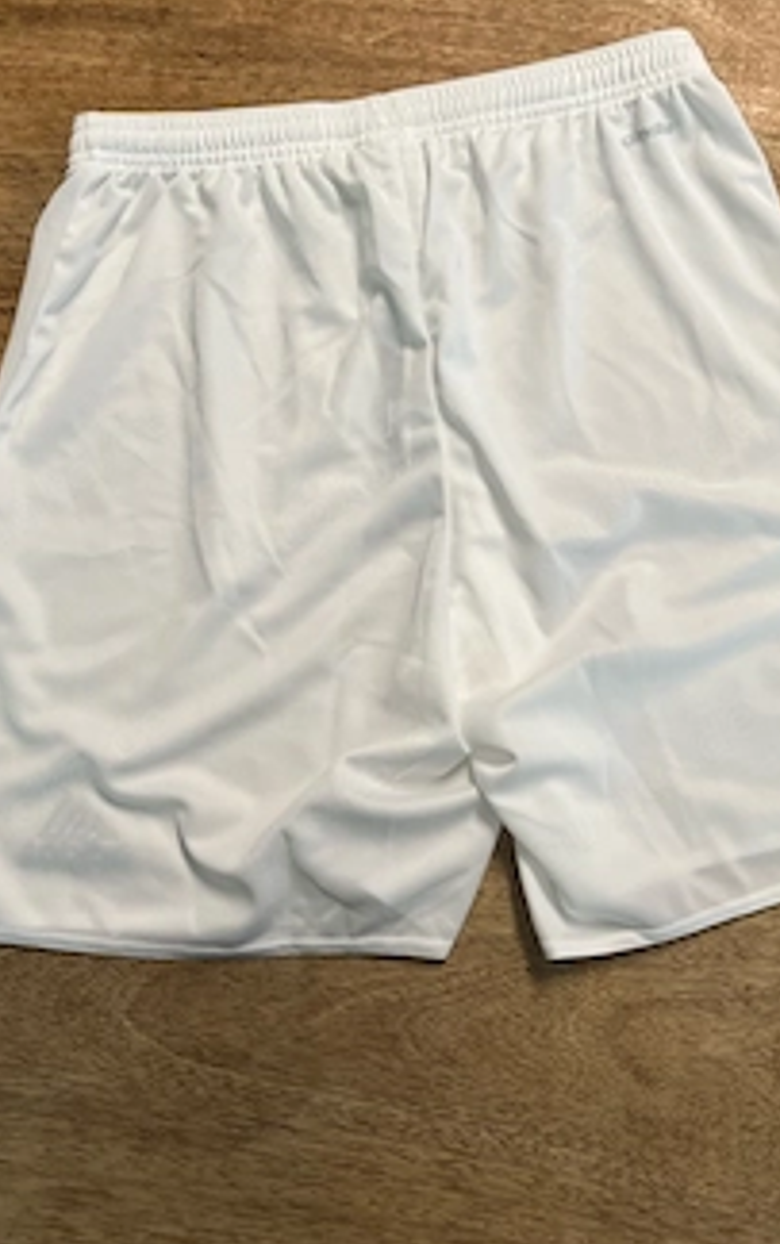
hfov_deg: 37.3
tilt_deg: -80.1
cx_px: 434
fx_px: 1154
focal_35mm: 34
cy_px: 530
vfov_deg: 56.4
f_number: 1.5
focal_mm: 5.7
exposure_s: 1/111
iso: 125
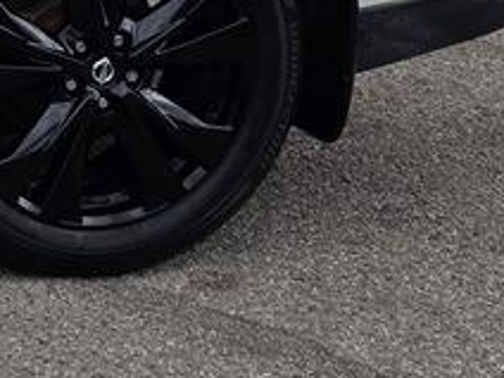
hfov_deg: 11.2
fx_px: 2024
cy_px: -207
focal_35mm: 139
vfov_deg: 10.3
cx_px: -806
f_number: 1.7
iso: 80
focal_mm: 6.3
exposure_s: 1/3418
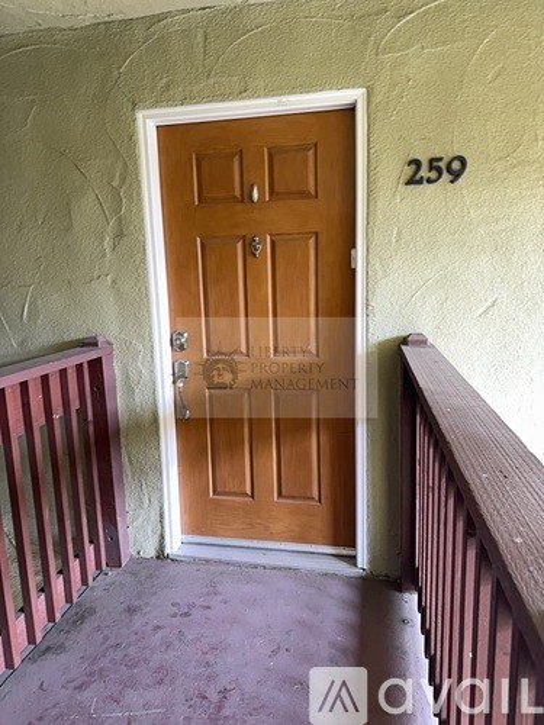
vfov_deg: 71.6
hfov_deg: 56.8
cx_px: 272
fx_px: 503
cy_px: 362
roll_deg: +3.9
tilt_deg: -9.8
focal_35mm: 24
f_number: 1.78
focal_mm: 6.76
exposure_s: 1/60
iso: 100
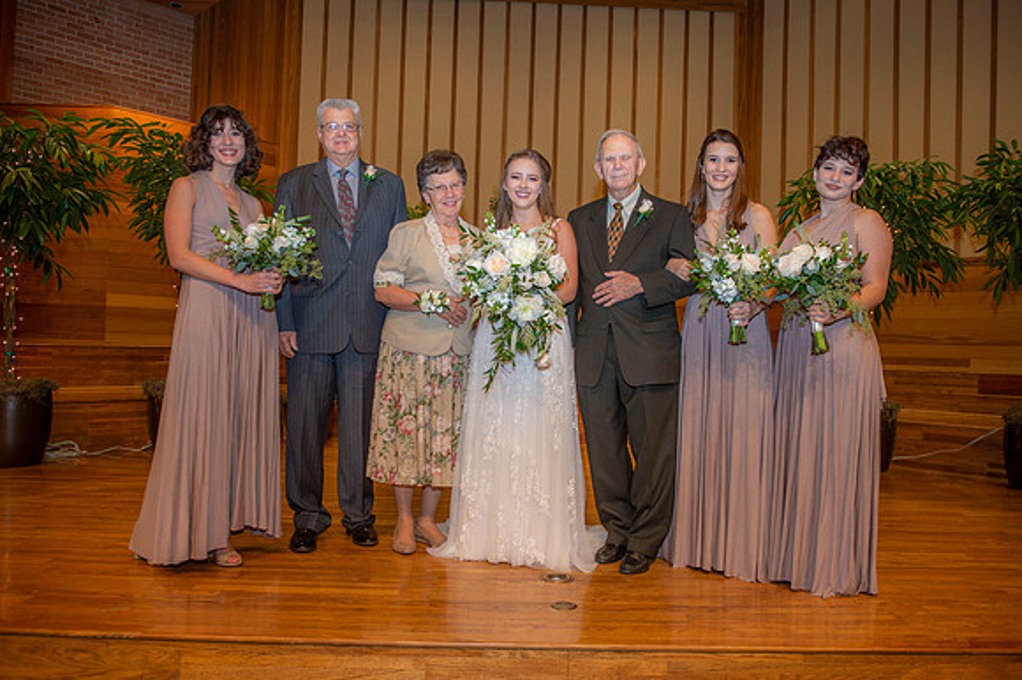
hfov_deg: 65.5
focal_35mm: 28
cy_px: 340
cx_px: 511
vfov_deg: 46.4
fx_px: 794
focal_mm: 28
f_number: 4
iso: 640
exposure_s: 1/125
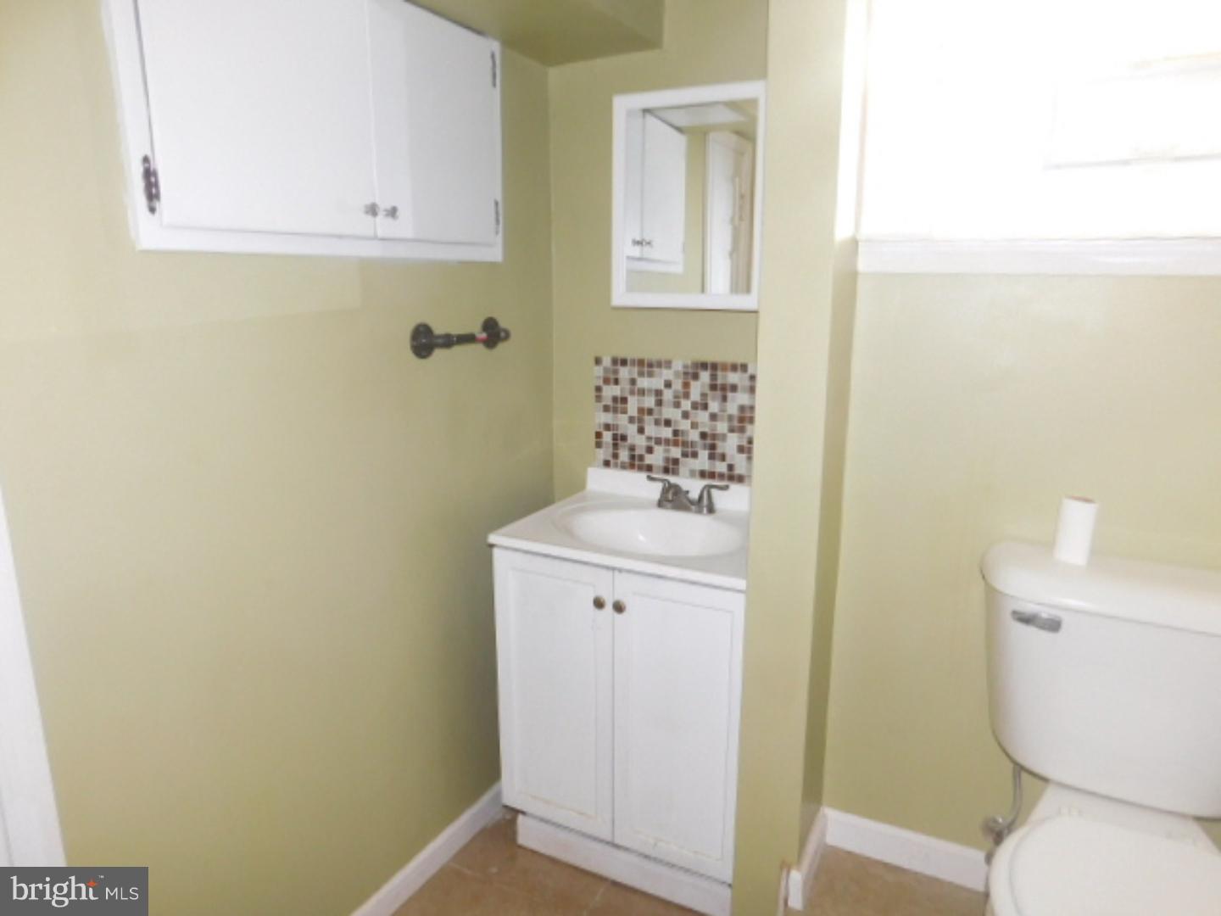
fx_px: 811
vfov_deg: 58.9
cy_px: 458
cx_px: 610
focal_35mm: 23
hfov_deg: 73.9
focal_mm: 4
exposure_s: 1/30
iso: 200
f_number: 3
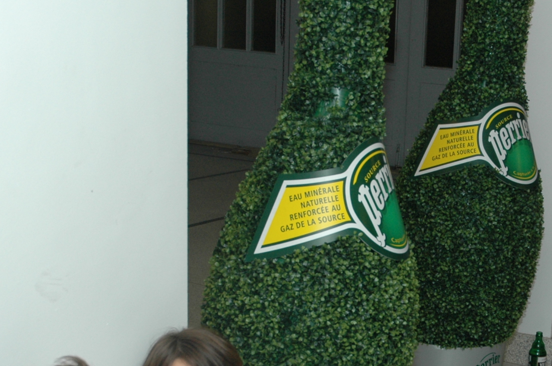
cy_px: 294
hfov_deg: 23.0
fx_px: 1348
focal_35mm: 88
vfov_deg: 15.4
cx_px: 399
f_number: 5
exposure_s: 1/60
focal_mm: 29
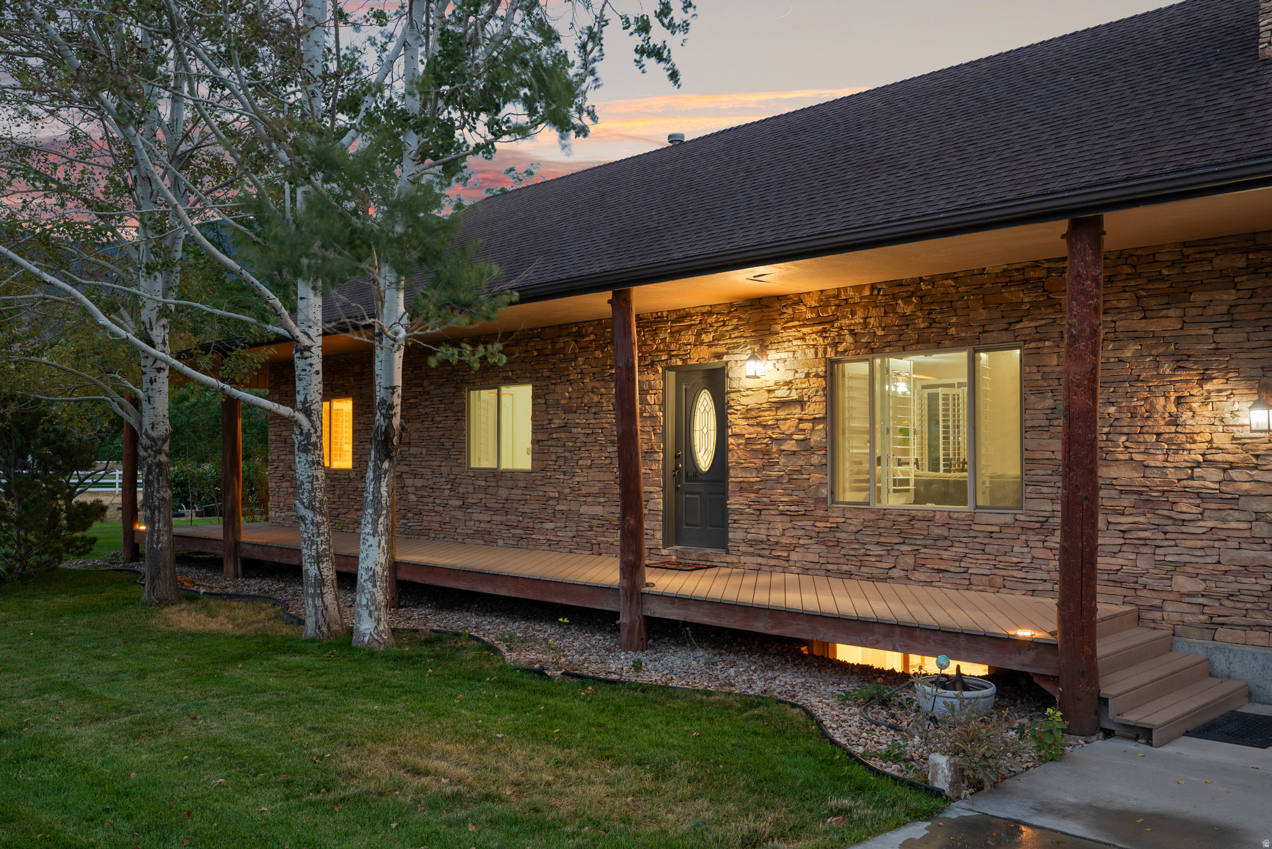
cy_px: 424
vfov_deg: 43.6
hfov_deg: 61.9
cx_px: 636
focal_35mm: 30
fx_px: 1060
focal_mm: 30
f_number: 7.1
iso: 250
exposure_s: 1.6
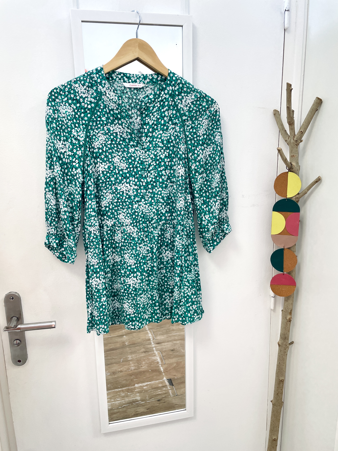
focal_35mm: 26
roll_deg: +2.4
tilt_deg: -12.2
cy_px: 226
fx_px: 338
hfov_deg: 53.1
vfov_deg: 67.3
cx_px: 169
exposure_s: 1/100
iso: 64
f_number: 1.6
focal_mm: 4.2
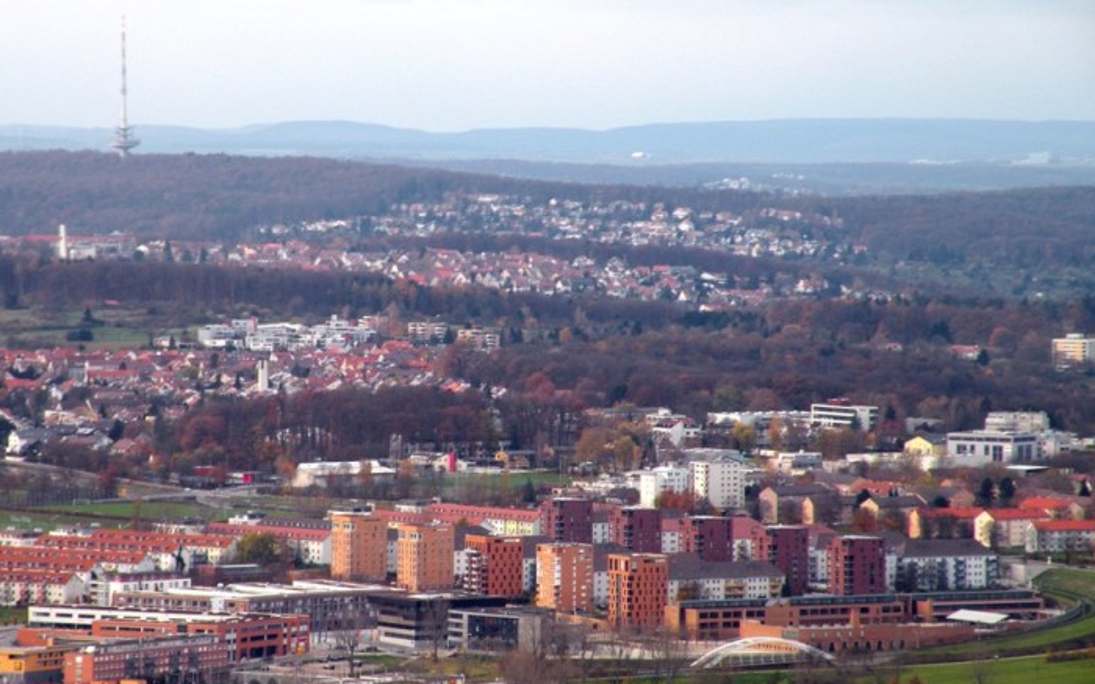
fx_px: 7518
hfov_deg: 8.3
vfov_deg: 5.2
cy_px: 434
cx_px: 532
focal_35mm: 252
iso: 64
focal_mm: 36.9
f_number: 4.5
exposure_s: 1/88
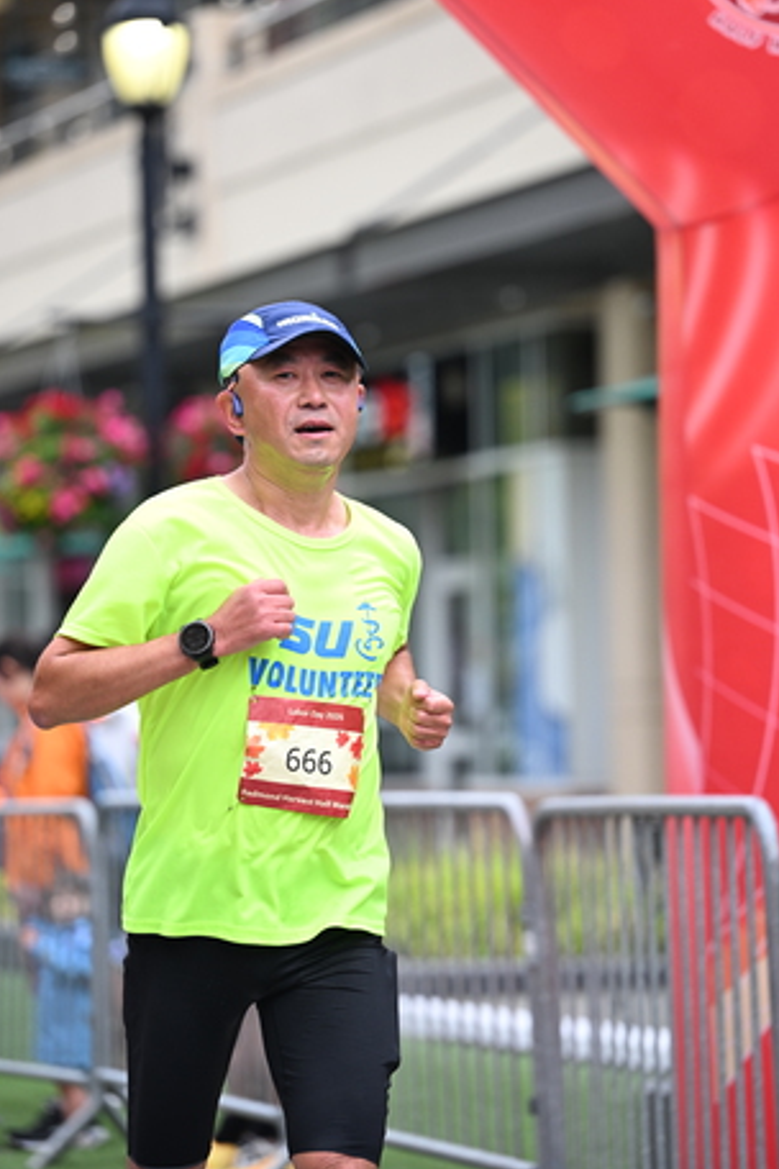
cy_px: 526
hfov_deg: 8.4
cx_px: 406
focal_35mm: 163
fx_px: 5290
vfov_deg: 12.6
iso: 640
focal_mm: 135
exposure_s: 1/1600
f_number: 2.8
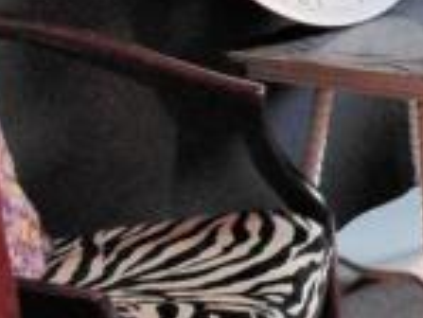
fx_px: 1052
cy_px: -81
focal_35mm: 86
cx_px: 805
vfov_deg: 16.4
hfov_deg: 17.5
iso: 400
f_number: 3.1
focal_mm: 4
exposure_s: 1/10
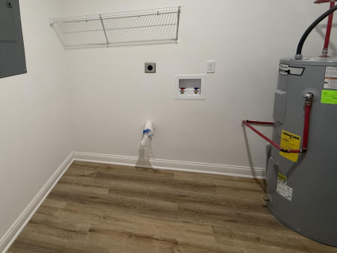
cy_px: 88
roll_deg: +2.7
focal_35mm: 22
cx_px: 102
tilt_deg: -10.8
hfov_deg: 73.1
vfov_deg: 59.9
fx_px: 214
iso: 320
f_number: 2.2
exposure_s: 1/80
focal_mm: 2.22
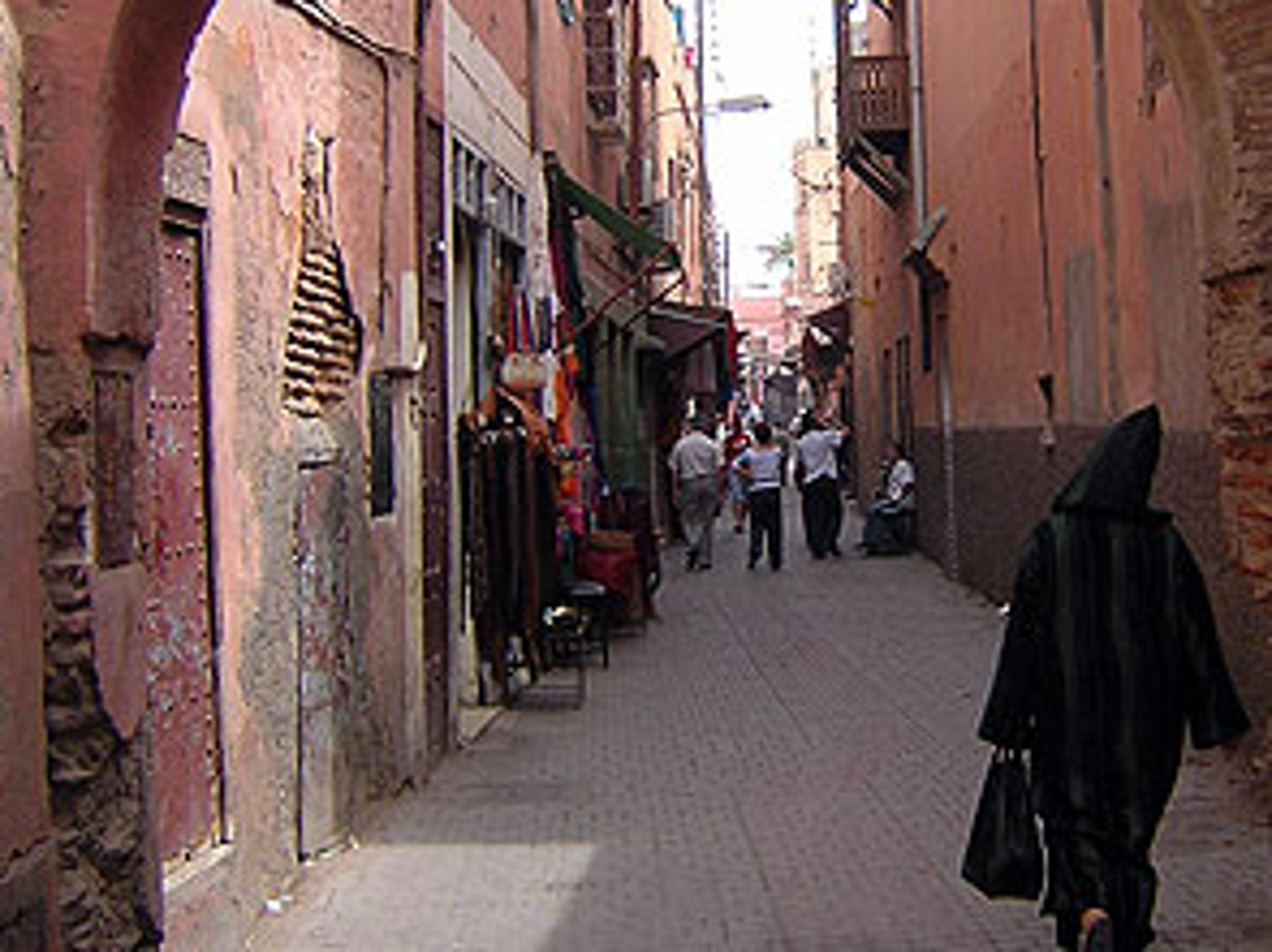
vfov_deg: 26.4
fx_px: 2020
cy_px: 302
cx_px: 905
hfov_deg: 34.4
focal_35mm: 55
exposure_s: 1/329
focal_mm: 4.7
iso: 100
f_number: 2.6
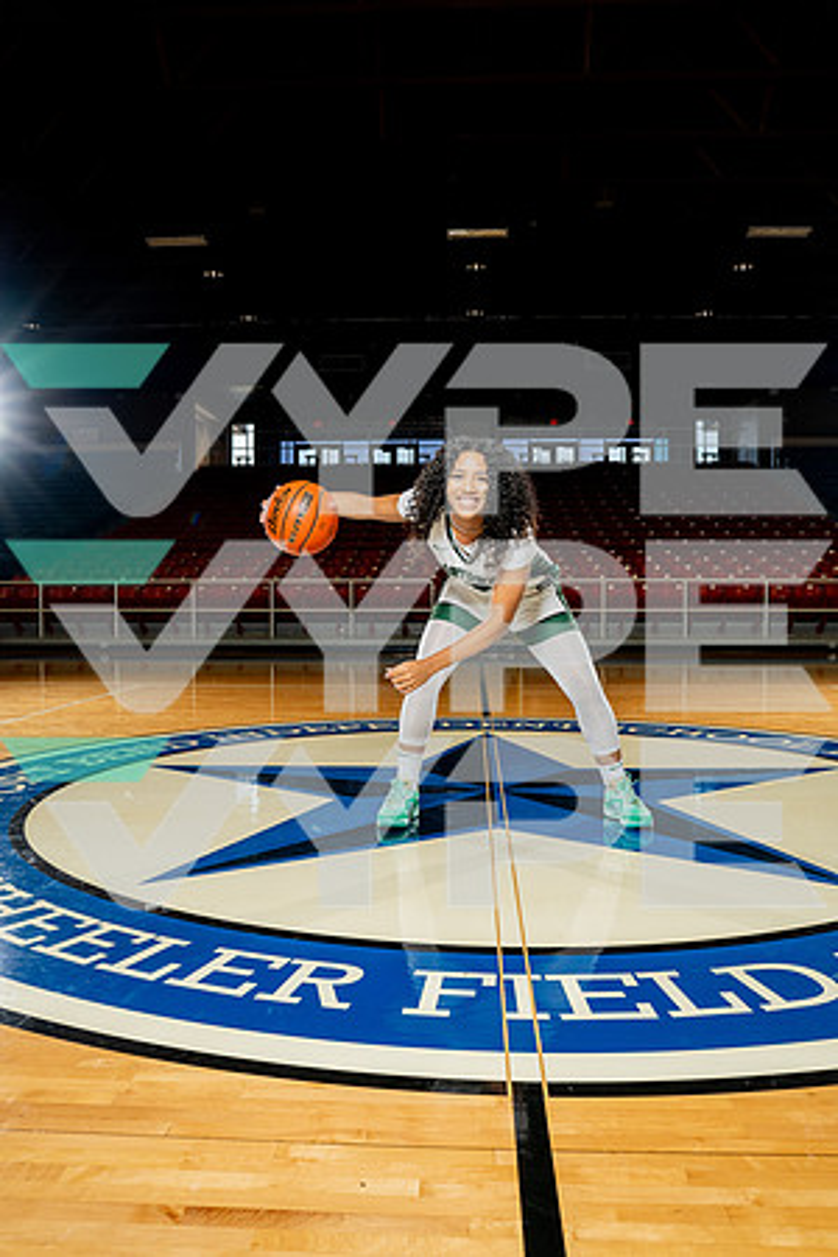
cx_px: 419
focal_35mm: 28
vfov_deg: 65.5
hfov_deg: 46.4
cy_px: 628
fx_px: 978
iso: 640
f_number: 5.6
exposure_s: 1/250
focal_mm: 28
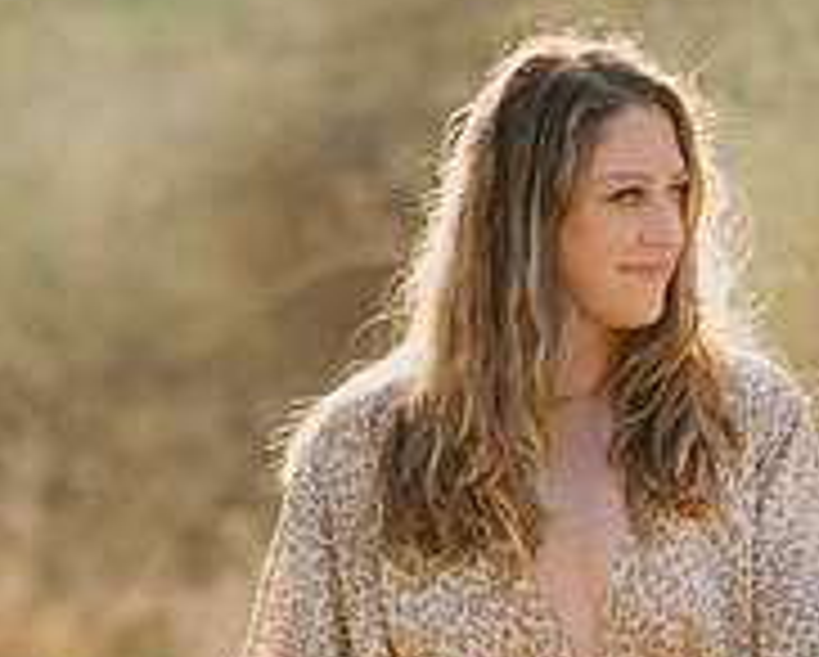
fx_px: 6721
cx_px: 712
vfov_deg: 5.6
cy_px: 876
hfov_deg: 7.0
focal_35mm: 277
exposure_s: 1/4000
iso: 100
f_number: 2
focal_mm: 85
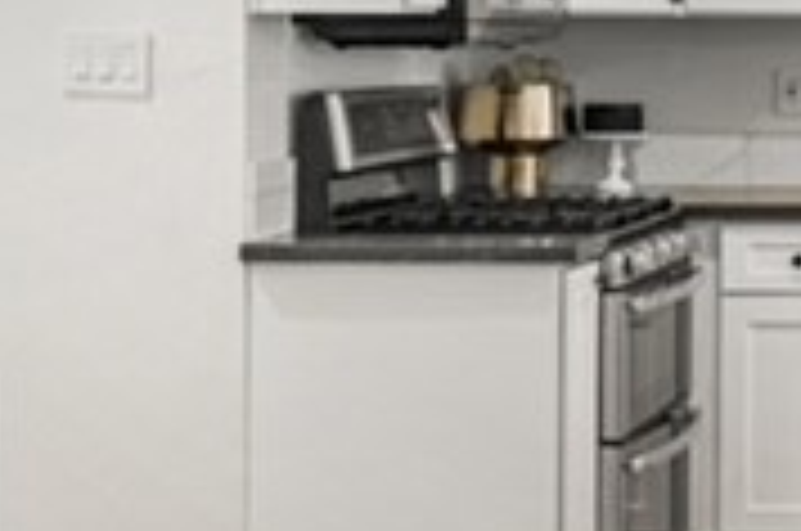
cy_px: 45
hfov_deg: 18.7
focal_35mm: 101
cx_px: 1071
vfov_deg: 13.4
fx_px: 2243
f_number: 8
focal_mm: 28
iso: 100
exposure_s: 1
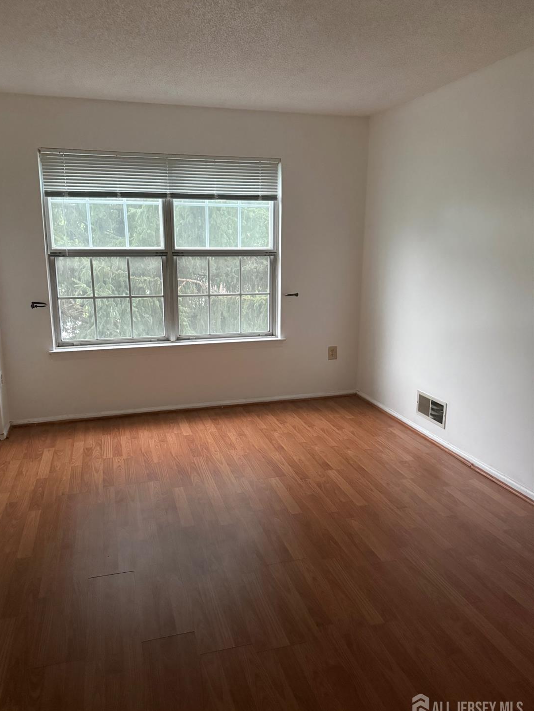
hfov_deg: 54.9
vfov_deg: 69.4
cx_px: 256
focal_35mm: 25
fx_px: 514
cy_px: 359
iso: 1000
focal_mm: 6.76
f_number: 1.78
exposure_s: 1/40
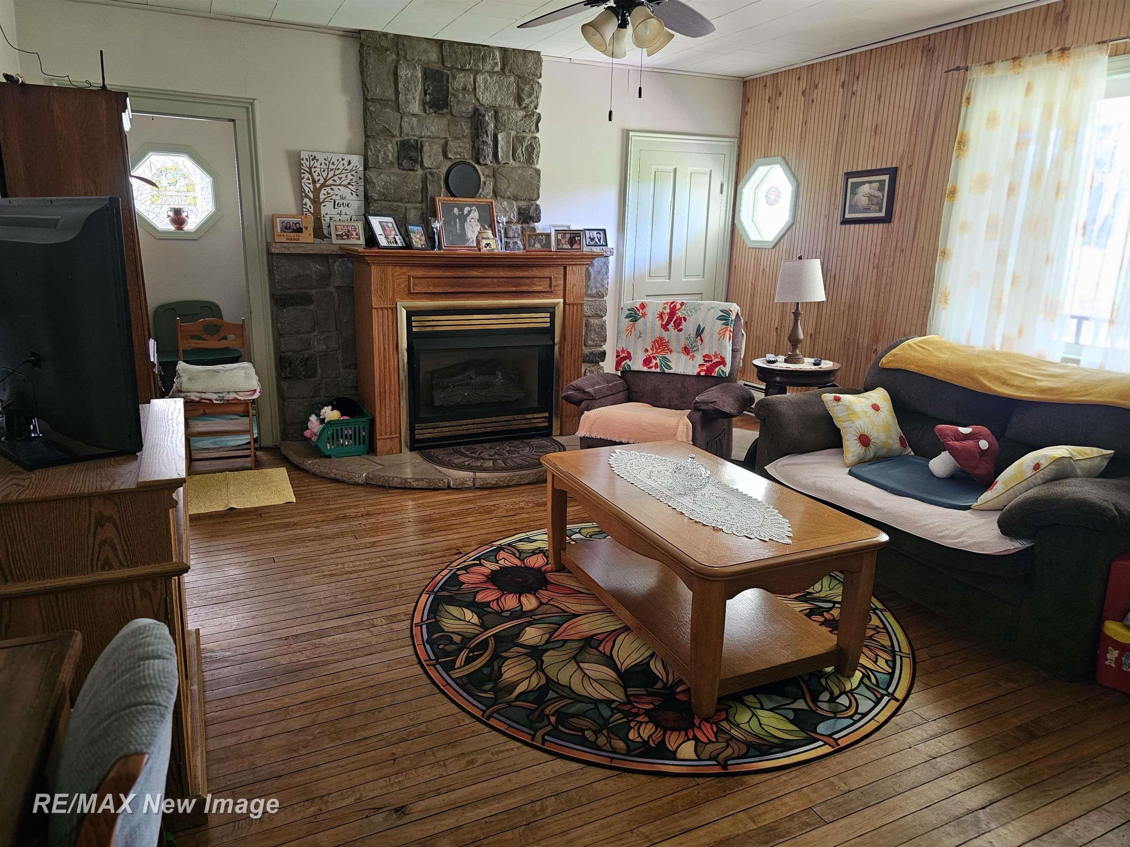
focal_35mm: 23
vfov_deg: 58.9
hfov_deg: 73.9
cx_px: 565
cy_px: 424
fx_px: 751
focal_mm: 6.3
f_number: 1.7
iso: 640
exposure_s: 1/24
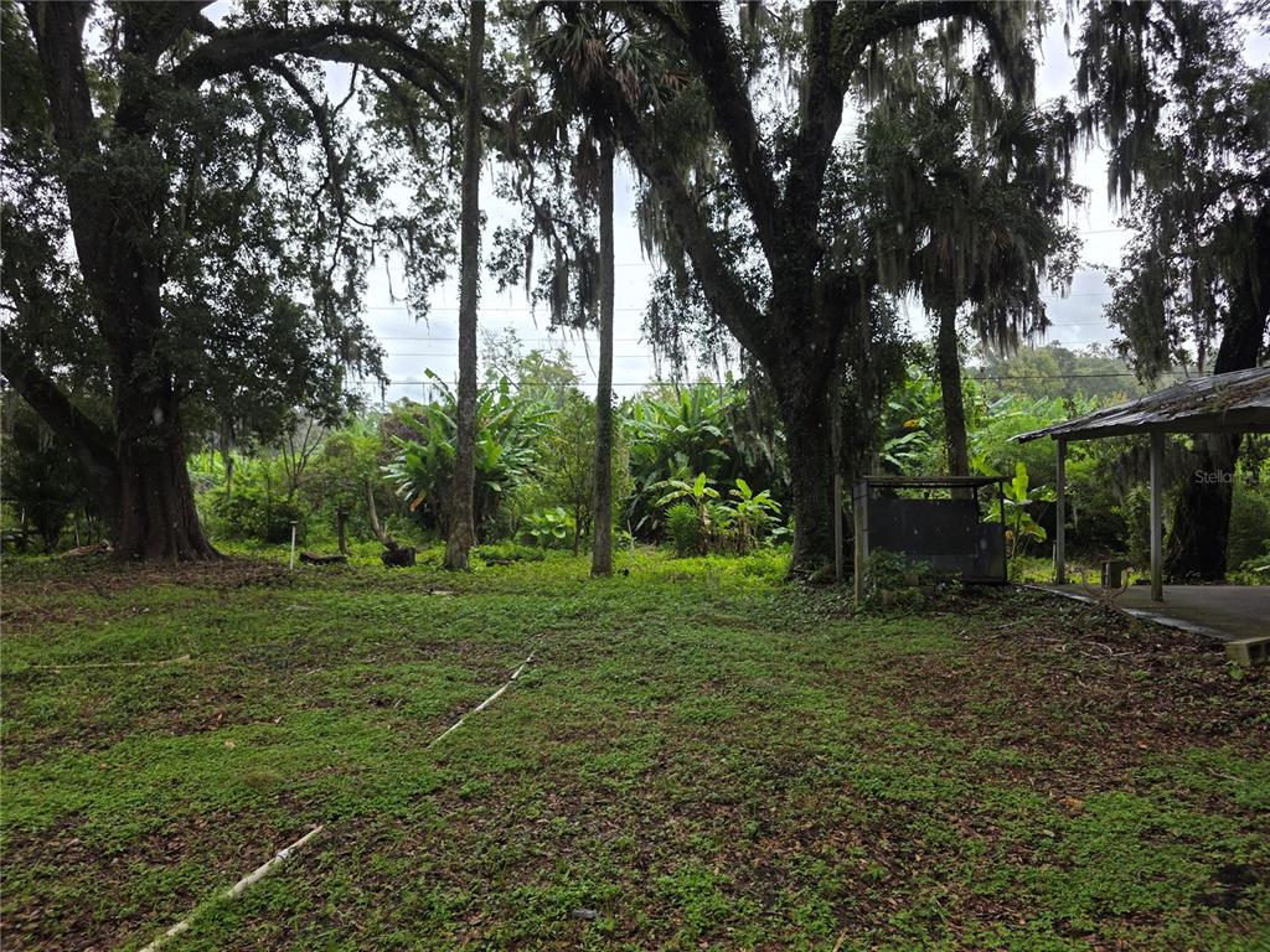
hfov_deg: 73.9
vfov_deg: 58.9
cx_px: 635
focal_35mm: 23
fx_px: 844
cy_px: 476
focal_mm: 6.3
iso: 32
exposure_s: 1/359
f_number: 1.7
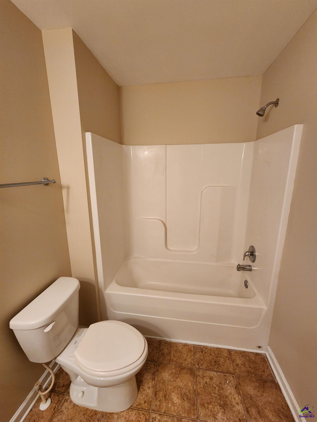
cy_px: 211
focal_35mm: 13
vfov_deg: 106.2
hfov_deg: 89.9
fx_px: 159
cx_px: 158
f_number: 2.2
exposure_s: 1/30
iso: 640
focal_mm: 2.2
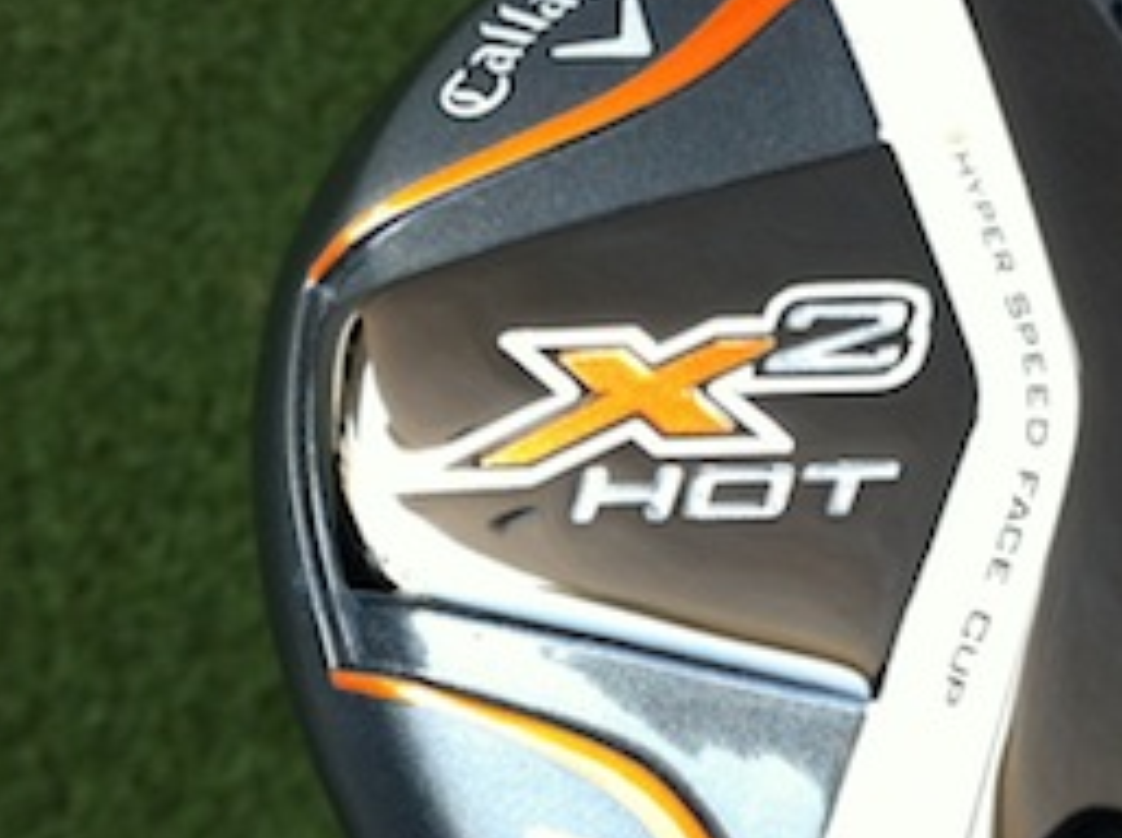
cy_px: 589
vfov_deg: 16.9
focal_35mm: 87
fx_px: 2816
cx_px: 712
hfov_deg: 22.5
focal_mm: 3.85
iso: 80
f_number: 2.8
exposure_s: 1/60
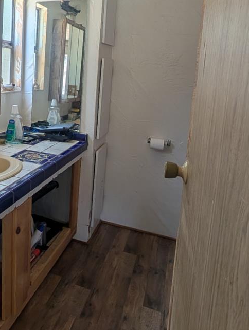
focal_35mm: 28
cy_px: 110
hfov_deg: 47.2
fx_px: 268
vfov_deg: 61.8
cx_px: 49
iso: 54
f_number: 1.7
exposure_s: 1/113
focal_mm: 2.02
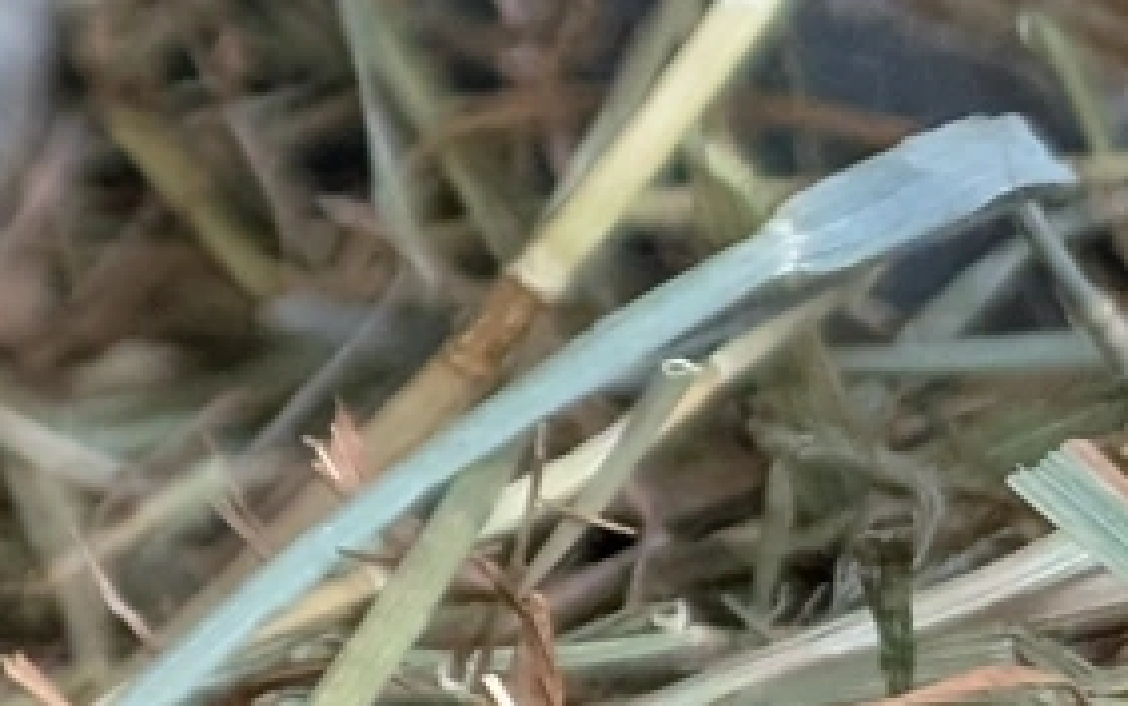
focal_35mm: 180
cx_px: -2272
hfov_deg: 9.2
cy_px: -905
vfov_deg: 6.9
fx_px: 5535
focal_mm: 6.9
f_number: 1.68
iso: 1018
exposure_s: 1/399
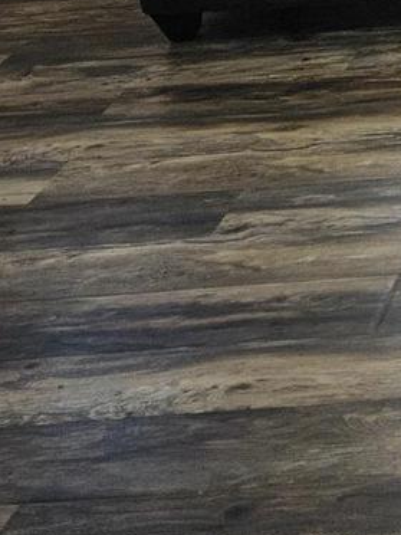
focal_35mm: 95
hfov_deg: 13.4
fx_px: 1467
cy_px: -137
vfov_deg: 19.3
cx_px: 803
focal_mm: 5.4
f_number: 1.8
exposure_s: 1/120
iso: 80
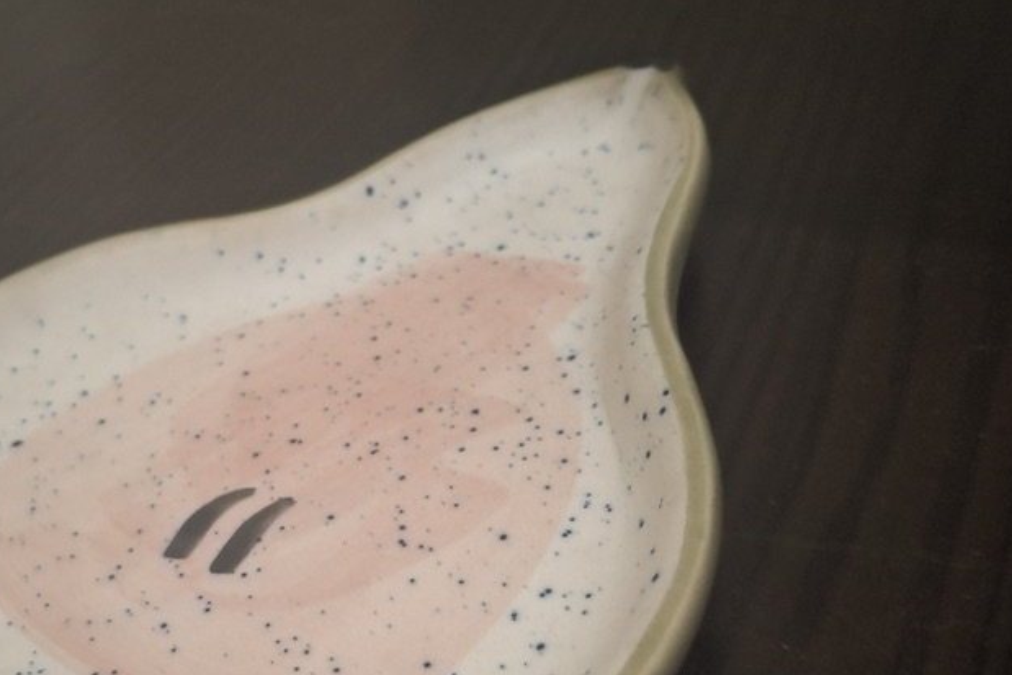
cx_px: 356
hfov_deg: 45.8
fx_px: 1181
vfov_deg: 31.0
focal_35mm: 42
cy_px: 559
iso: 320
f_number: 1.8
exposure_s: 1/25
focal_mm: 4.69
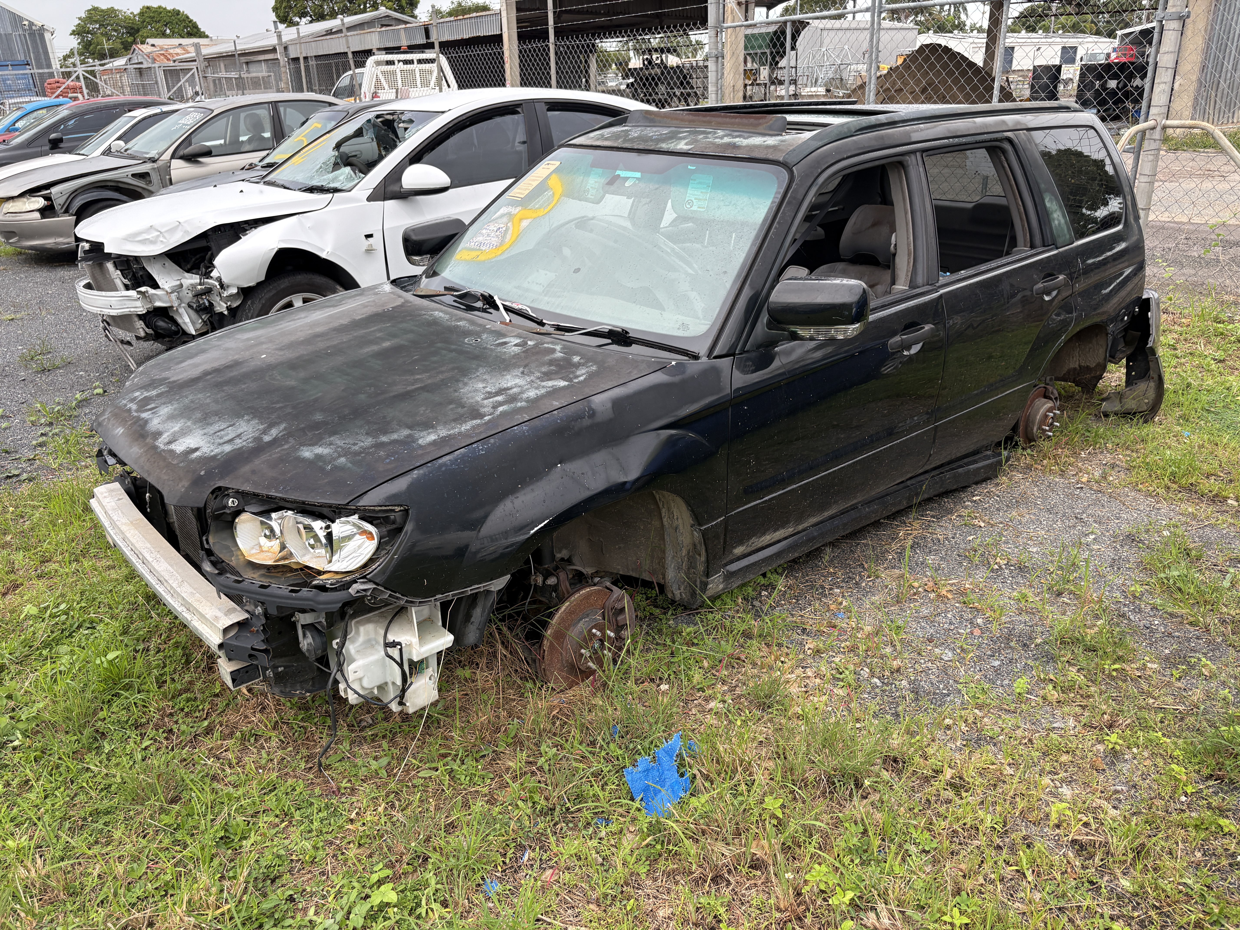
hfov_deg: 67.3
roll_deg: +1.7
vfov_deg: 53.1
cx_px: 620
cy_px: 465
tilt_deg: -22.2
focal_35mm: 26
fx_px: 931
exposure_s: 1/377
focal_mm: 5.96
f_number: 1.6
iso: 64
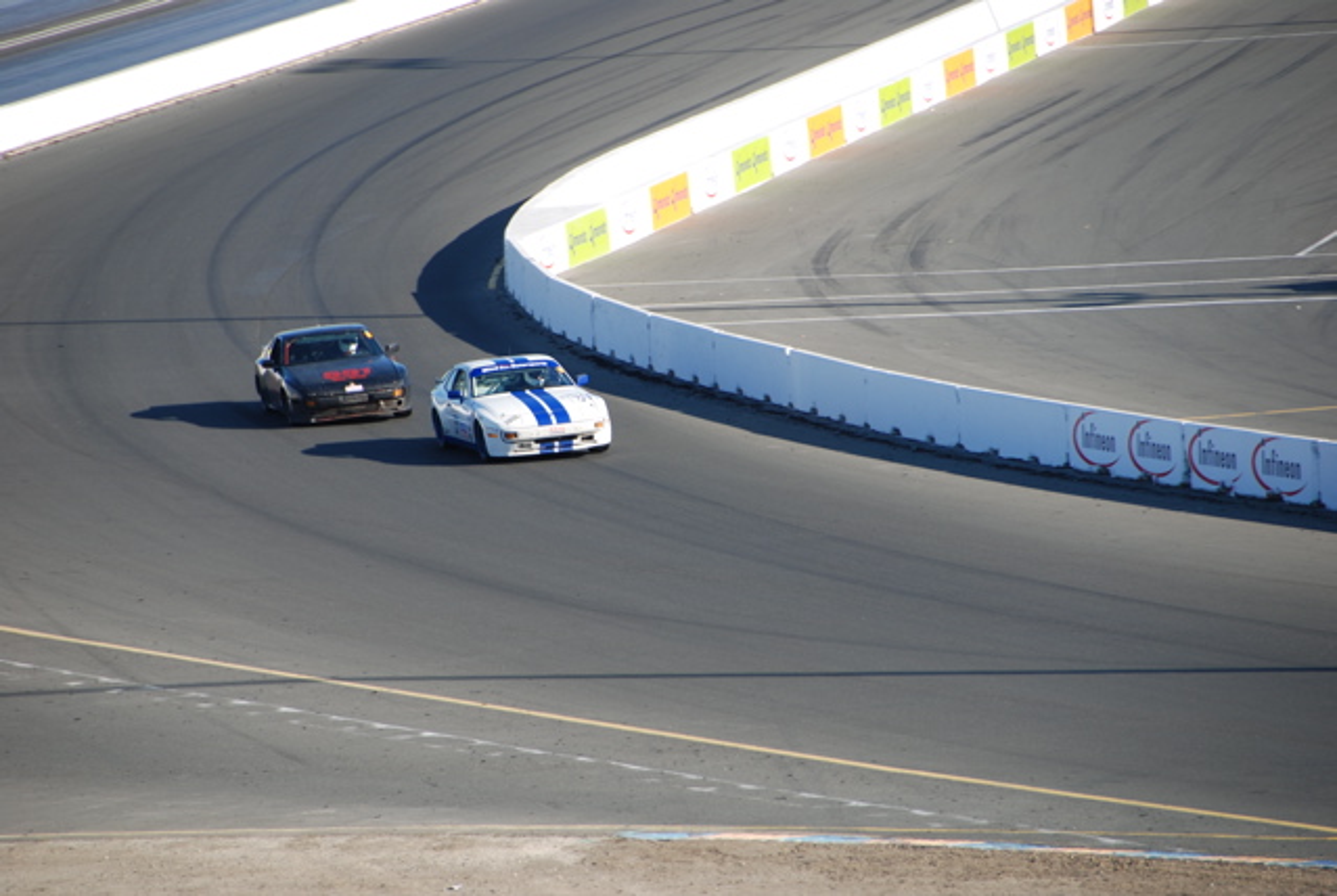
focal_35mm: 300
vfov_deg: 4.6
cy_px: 448
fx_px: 11157
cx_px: 668
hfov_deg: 6.9
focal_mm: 200
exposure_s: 1/250
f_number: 5.6
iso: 100
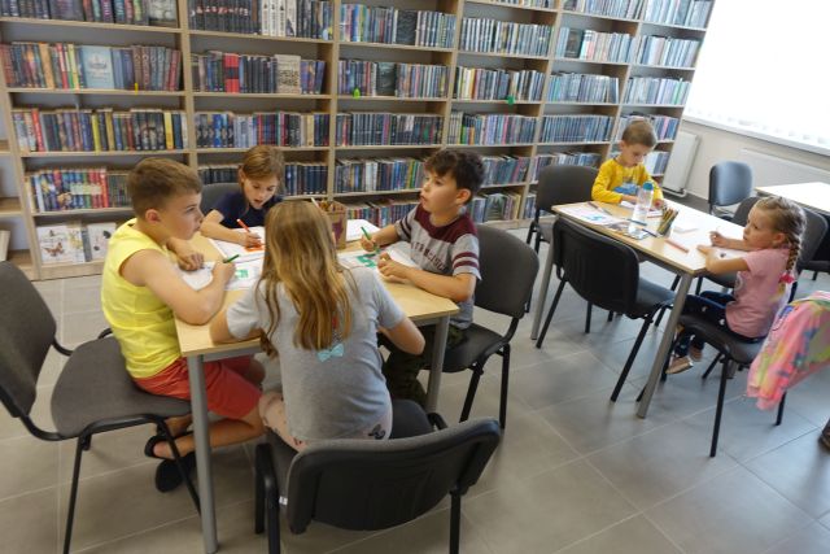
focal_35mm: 24
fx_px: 553
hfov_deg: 73.7
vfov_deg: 53.2
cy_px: 277
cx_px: 415
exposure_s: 1/30
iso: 200
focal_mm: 8.8
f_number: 2.8
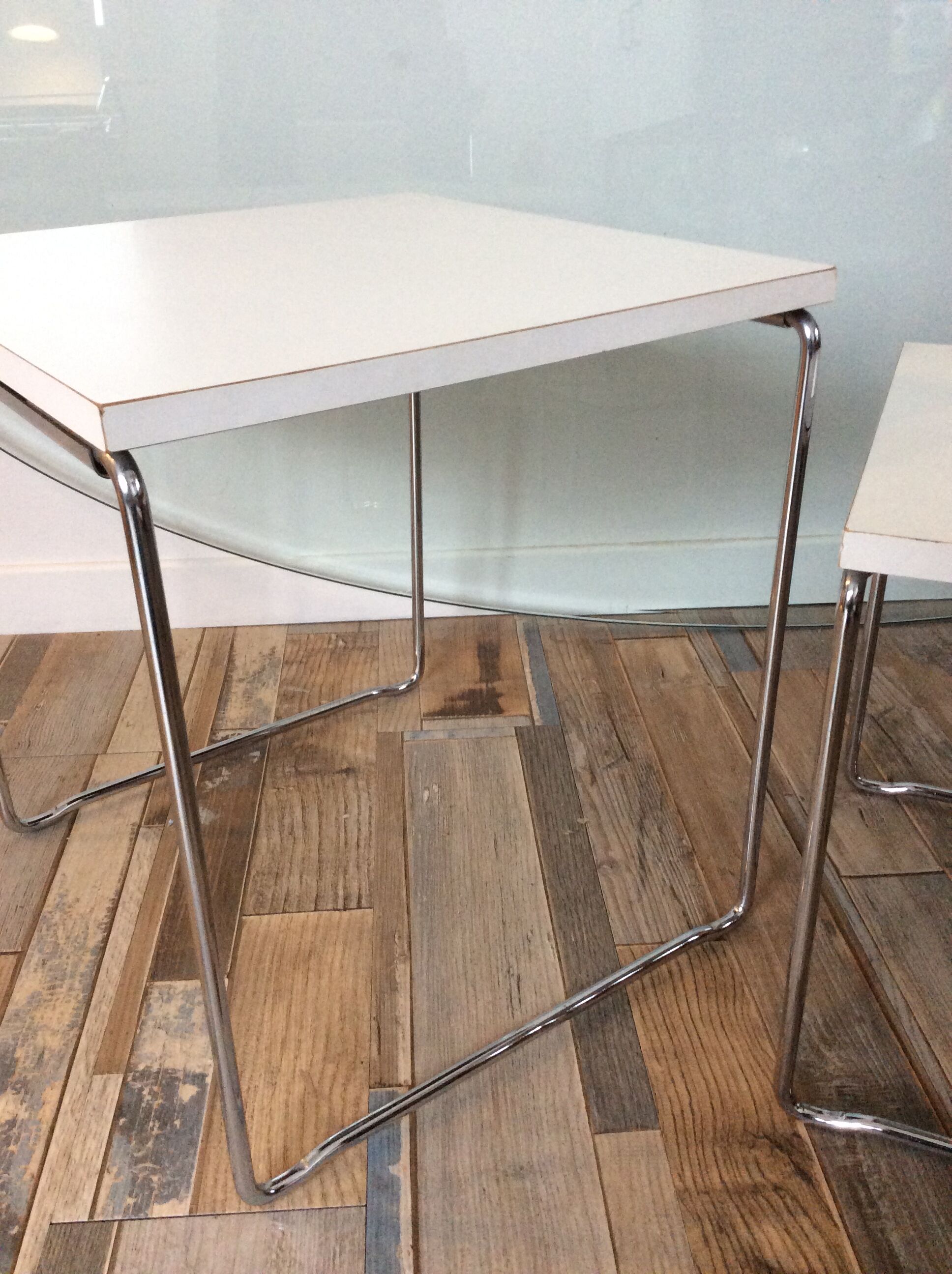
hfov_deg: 44.1
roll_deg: +1.9
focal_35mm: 32
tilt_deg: -26.1
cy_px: 637
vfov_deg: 56.9
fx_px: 1177
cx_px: 476
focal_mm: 3.3
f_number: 2.4
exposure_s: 1/25
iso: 160
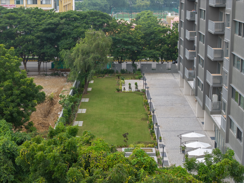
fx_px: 493
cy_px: 92
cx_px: 122
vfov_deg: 21.0
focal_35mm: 70
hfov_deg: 27.8
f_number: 2.8
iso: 100
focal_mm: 19.35
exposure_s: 1/350
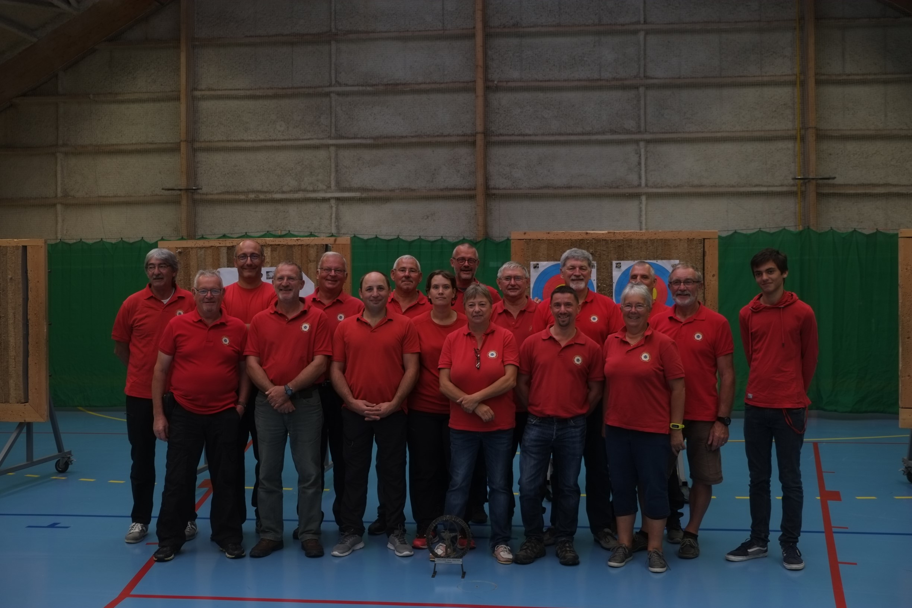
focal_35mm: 38
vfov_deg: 35.1
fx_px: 963
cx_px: 456
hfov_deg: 50.7
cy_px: 304
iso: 200
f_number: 3.2
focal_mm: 25.4
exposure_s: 1/140
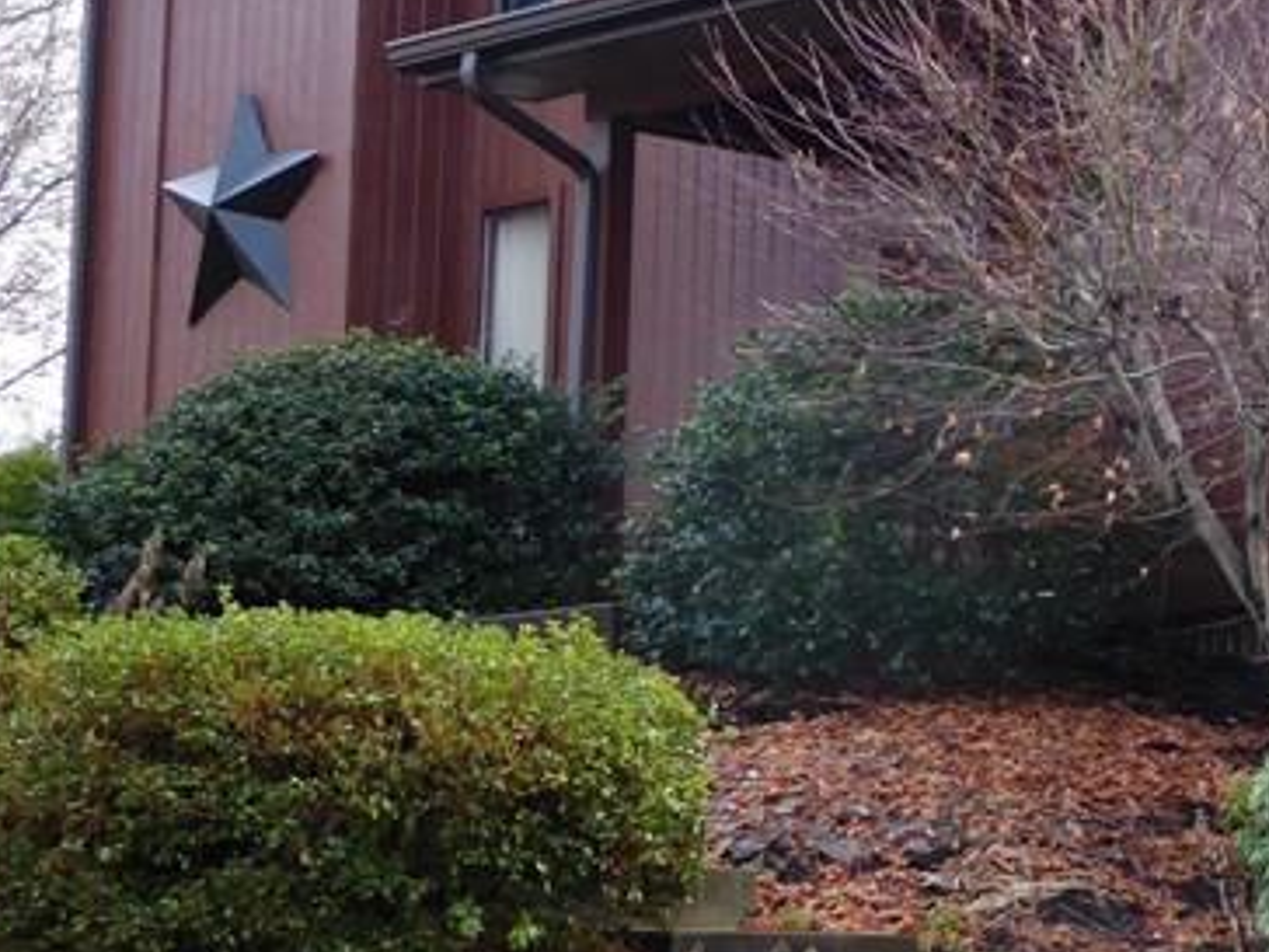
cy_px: 373
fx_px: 4326
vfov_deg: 12.5
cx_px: 1684
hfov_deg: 15.8
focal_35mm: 118
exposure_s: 1/100
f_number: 3.8
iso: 80
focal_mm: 7.2
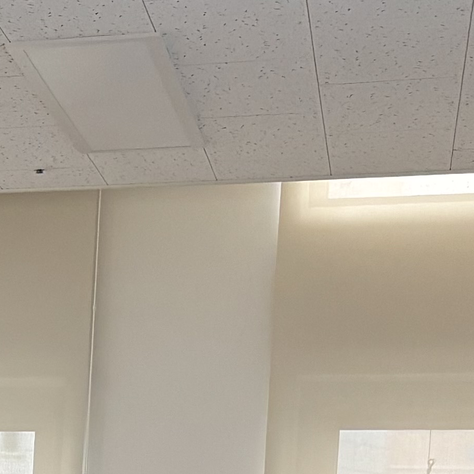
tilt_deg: -4.8
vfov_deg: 11.5
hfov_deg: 10.7
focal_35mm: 144
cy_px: 747
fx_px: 2231
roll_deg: -2.1
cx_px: -573
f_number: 1.6
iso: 125
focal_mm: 5.96
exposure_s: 1/120
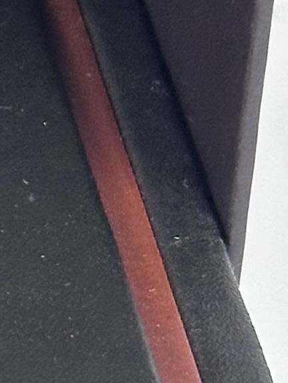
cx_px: -530
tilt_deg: -24.4
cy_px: -194
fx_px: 3736
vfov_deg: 5.8
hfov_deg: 4.3
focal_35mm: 337
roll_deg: -2.7
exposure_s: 1/60
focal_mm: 6.86
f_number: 1.78
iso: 64
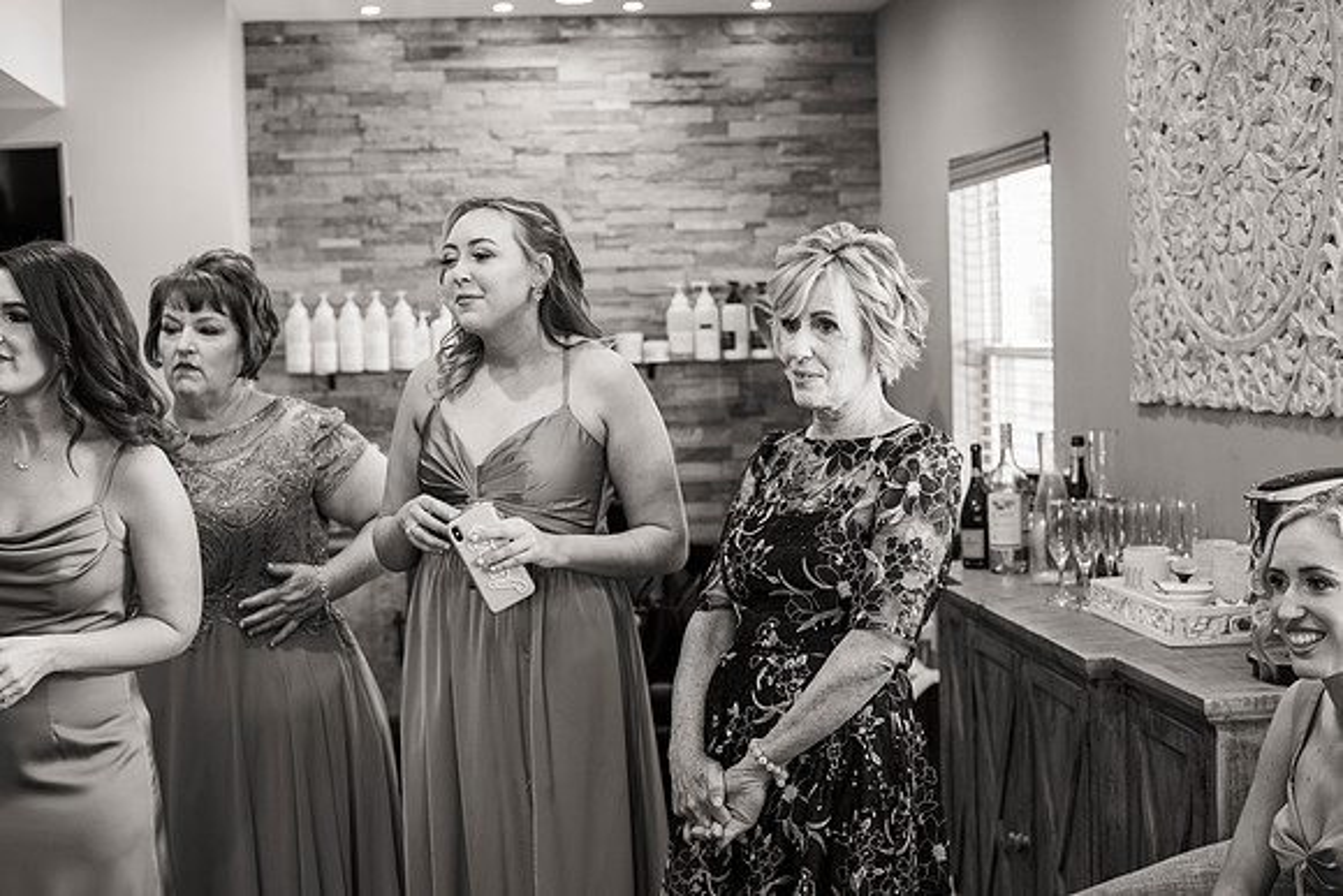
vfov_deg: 27.0
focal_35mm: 50
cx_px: 672
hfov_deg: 39.6
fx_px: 1866
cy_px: 448
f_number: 3.5
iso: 640
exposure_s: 1/125
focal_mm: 50
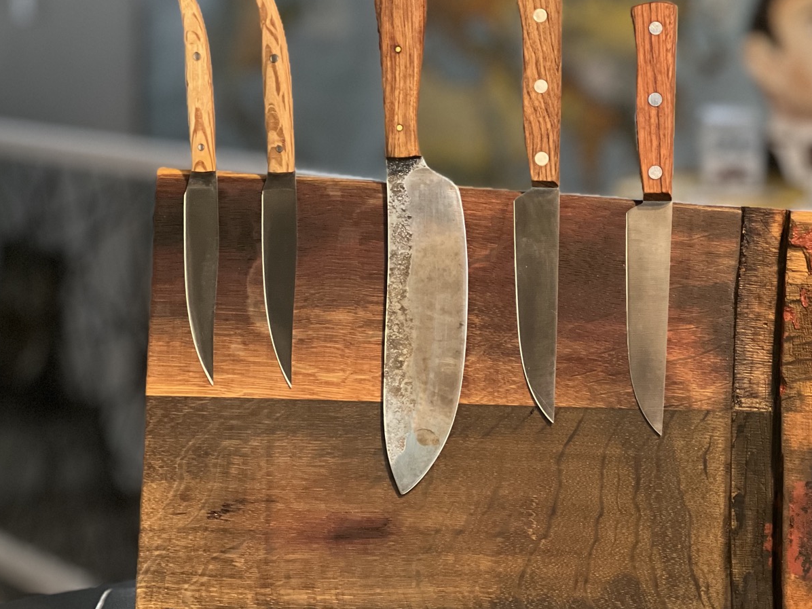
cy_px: 326
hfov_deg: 19.0
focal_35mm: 103
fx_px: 2416
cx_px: 528
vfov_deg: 14.4
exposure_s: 1/33
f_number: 2.8
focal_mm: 9
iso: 400
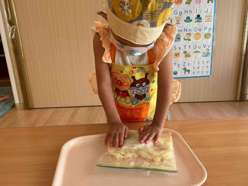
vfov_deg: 45.4
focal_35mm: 31
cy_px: 91
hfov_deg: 58.3
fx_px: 222
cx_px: 127
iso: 20
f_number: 1.8
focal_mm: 3
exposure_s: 1/162
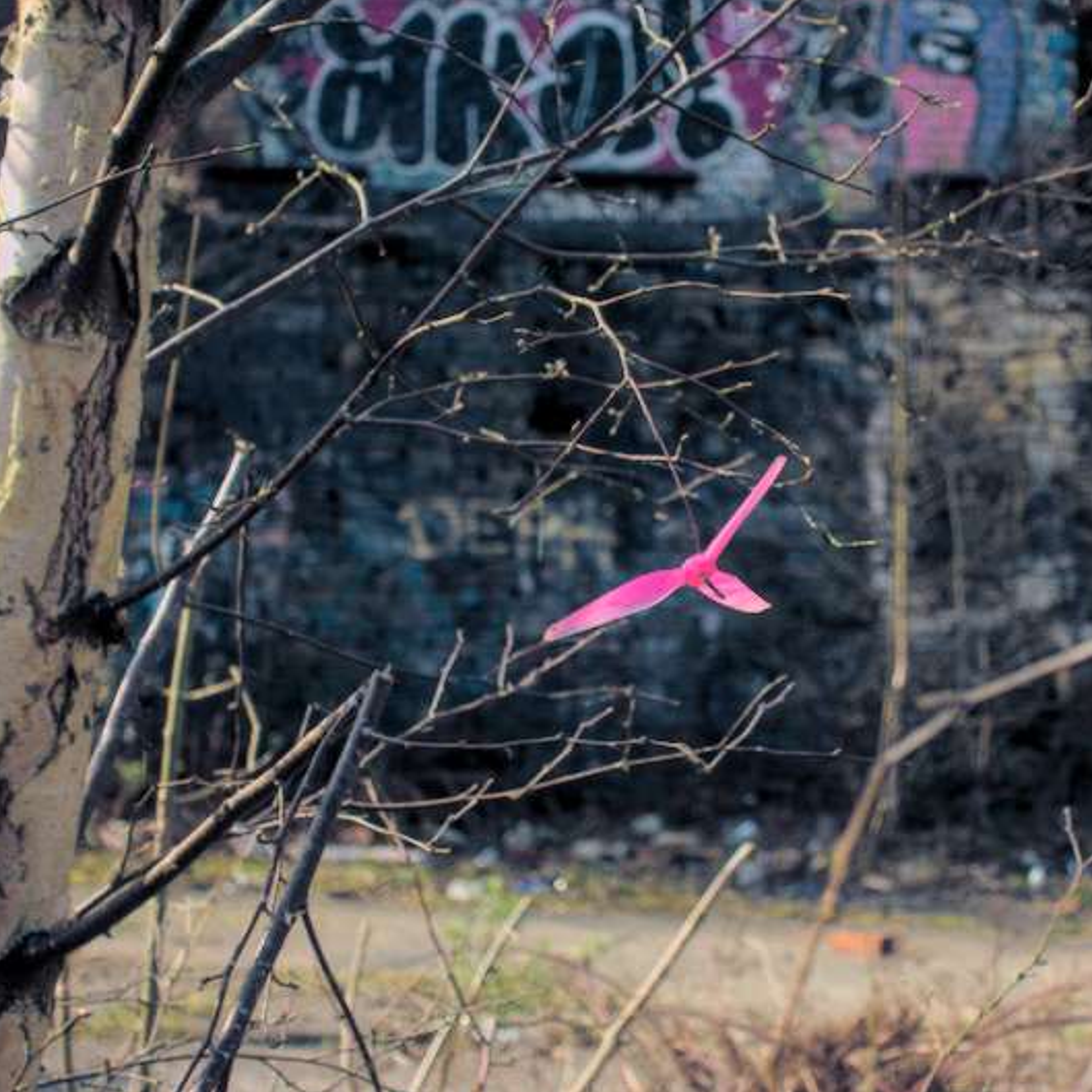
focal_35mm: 90
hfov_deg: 19.3
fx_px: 3212
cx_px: 652
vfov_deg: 19.3
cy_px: 544
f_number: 4
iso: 200
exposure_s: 1/500
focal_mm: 25.7
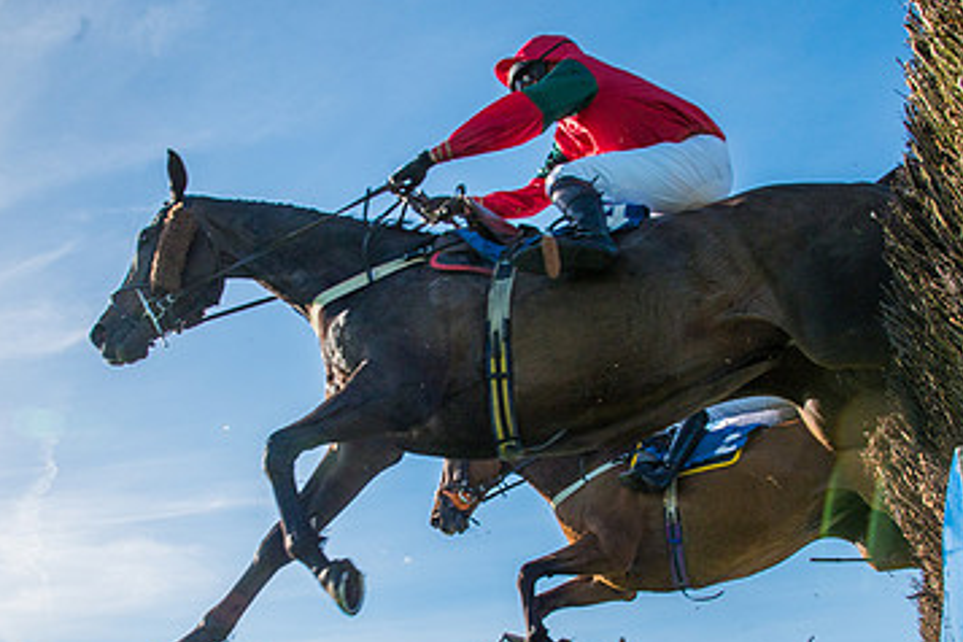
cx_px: 388
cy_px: 469
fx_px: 1043
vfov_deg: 33.6
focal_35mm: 39
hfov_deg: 49.3
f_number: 8
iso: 500
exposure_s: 1/1250
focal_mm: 24
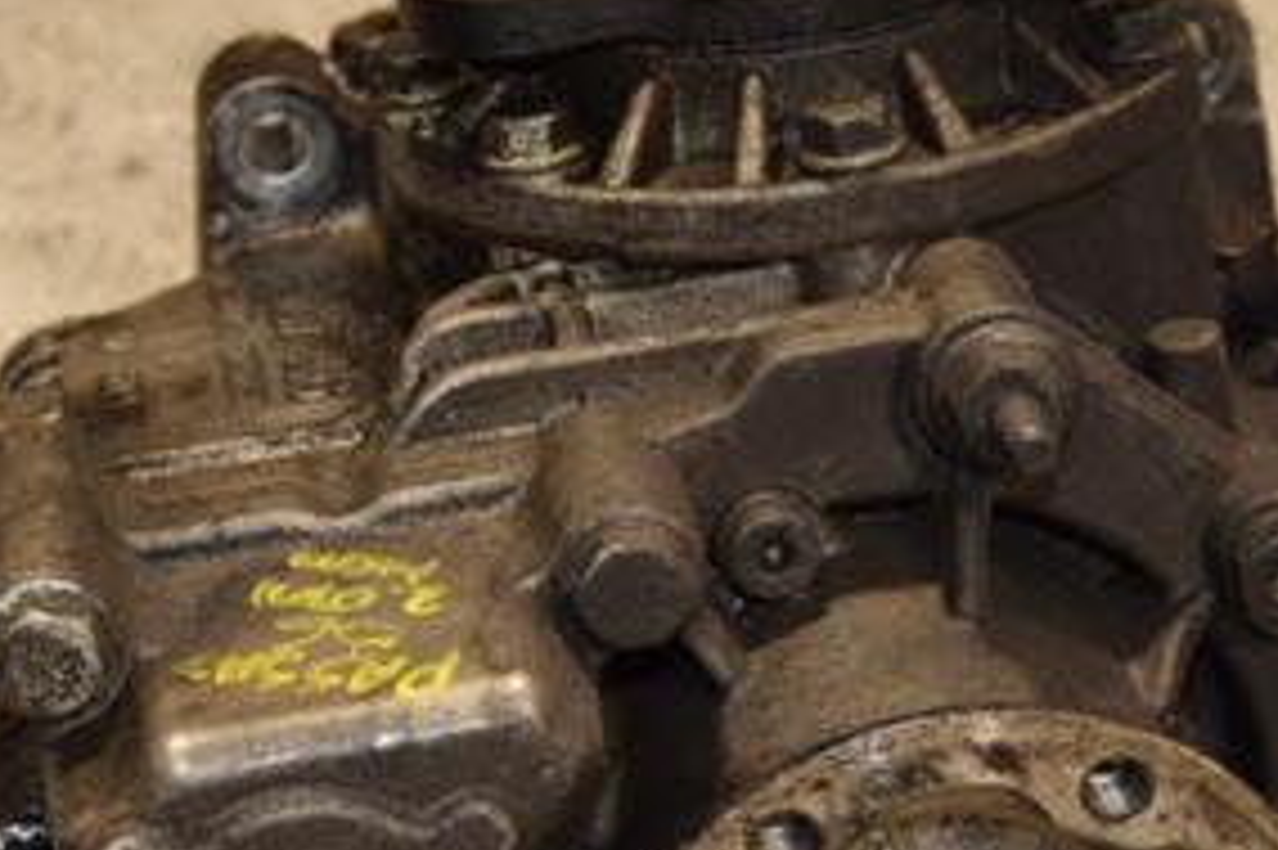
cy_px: 634
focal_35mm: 152
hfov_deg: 13.5
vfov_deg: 9.0
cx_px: 657
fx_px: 5393
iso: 800
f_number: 4.8
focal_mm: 48
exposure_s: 1/160
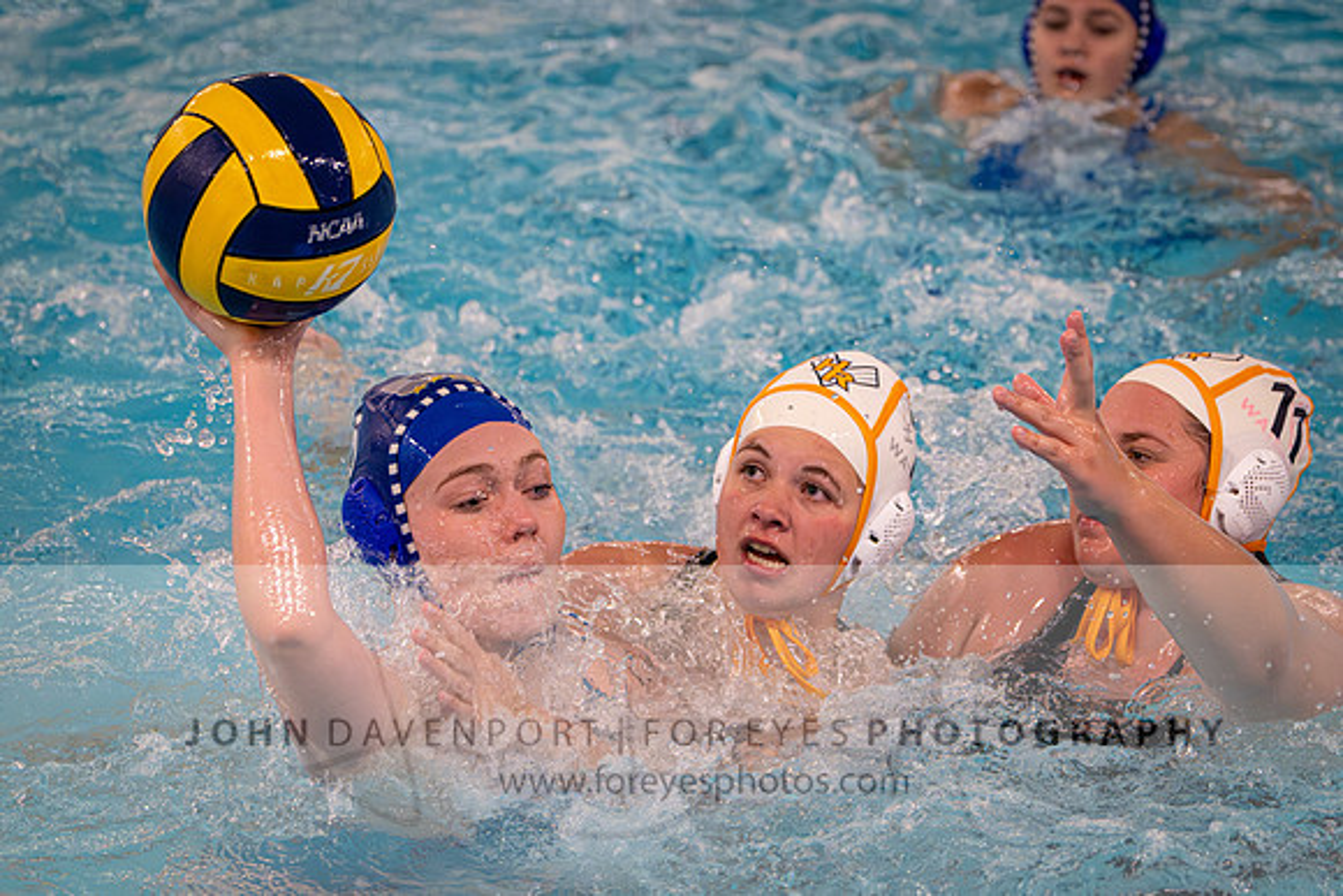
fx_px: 4881
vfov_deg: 10.5
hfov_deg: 15.7
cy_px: 310
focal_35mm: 131
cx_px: 736
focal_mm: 100
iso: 9000
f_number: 4
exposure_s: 1/1000
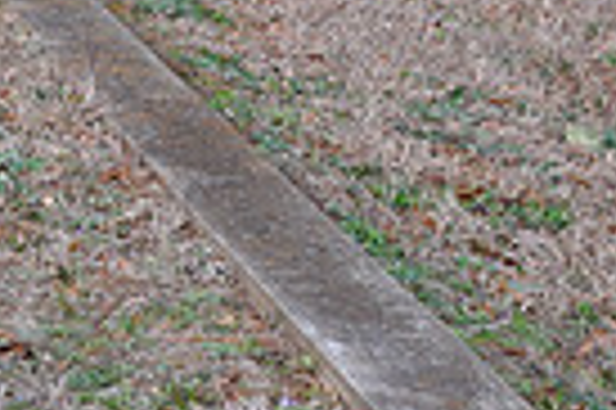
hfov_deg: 11.8
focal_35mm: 165
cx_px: -364
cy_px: 223
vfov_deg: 8.3
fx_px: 2820
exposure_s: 1/50
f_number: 7.1
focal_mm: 26
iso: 200
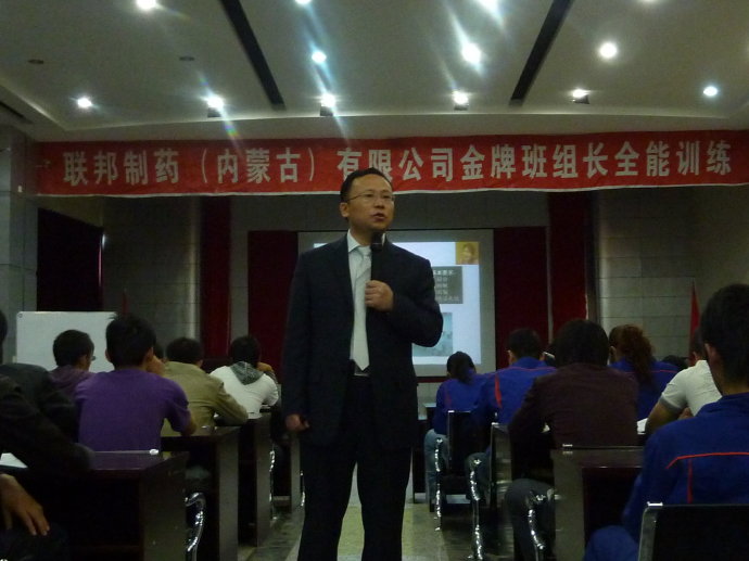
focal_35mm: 48
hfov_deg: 39.7
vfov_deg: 30.2
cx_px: 374
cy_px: 280
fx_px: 1038
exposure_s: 1/8
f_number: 3.3
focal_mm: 4.4
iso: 400
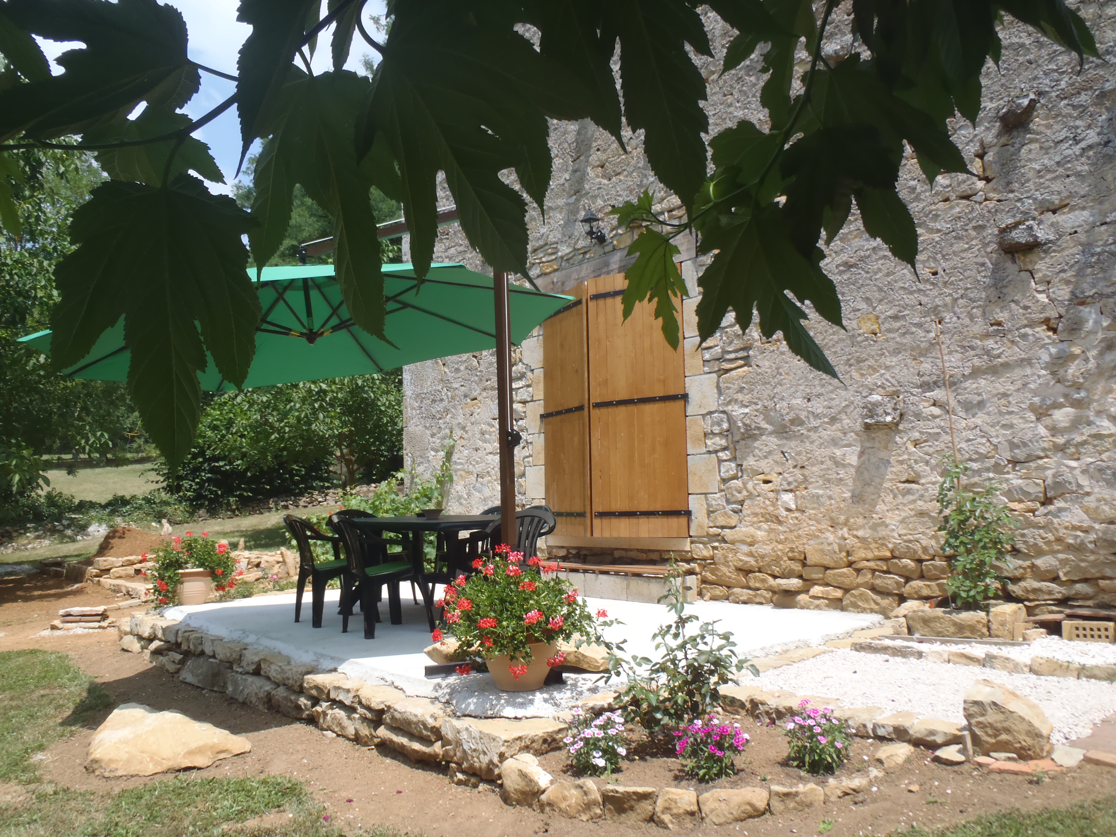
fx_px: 903
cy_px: 418
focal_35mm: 28
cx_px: 558
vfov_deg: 49.7
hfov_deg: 63.4
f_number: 10
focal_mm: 5
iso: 100
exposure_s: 1/60
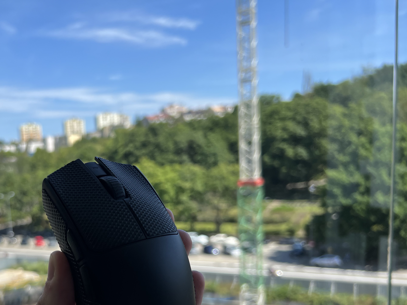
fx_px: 459
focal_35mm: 39
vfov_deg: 36.1
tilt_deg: -8.4
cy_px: 224
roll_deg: +3.9
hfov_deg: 46.2
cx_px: 102
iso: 50
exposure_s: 1/2513
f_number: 1.5
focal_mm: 5.7
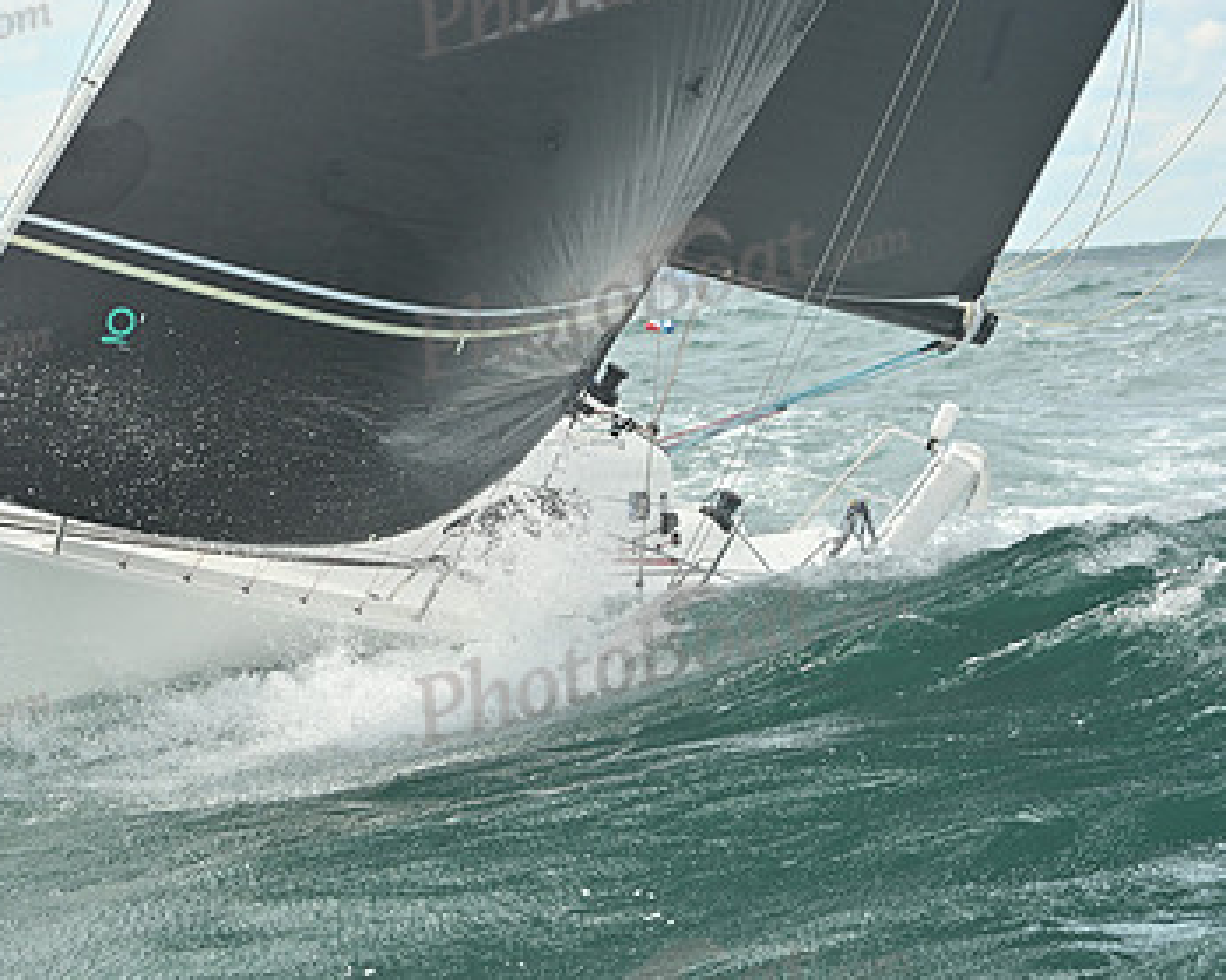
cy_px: 522
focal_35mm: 128
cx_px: 235
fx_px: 4643
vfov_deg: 12.0
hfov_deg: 14.9
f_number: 7.1
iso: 320
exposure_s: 1/1250
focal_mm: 82
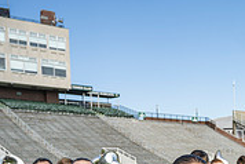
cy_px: 205
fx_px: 531
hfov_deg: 21.7
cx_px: 366
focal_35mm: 78
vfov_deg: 16.7
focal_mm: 24
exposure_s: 1/250
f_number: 4.5
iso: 64
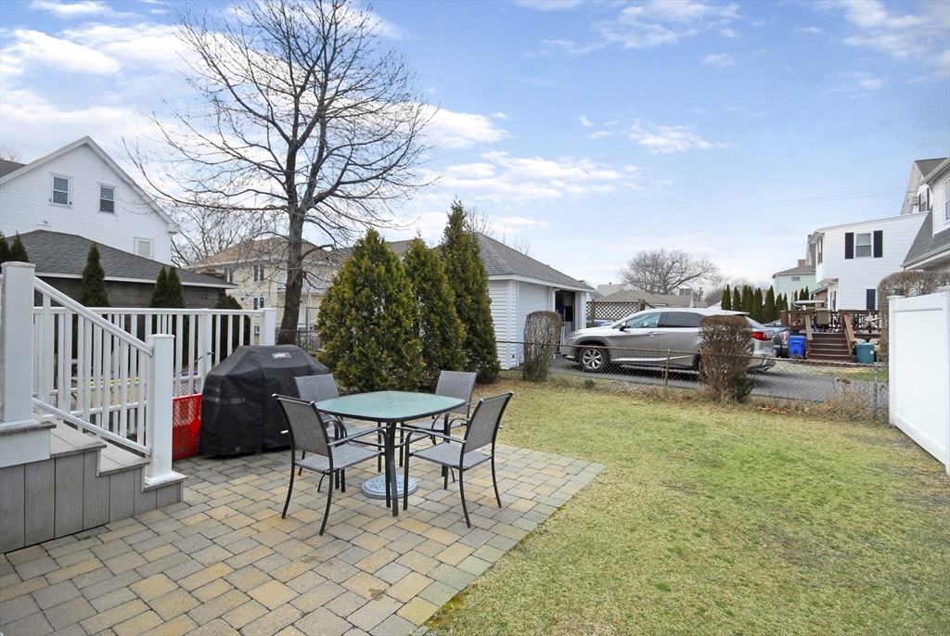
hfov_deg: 100.3
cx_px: 475
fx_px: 396
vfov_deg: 77.5
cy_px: 318
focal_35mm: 15
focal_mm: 10
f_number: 7.1
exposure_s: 1/500
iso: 400
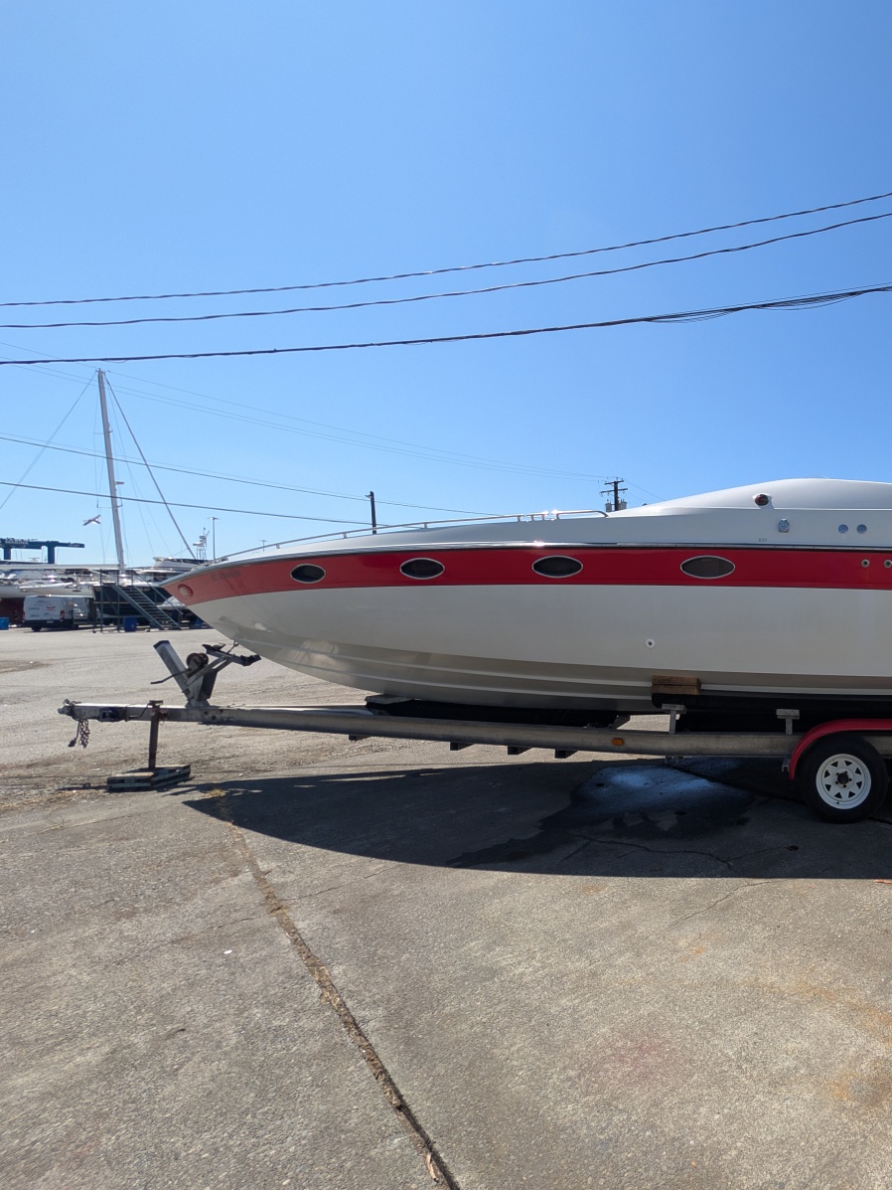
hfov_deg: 65.6
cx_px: 791
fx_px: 550
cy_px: 595
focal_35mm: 16
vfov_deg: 94.5
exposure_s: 1/3058
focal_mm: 2.02
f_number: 1.7
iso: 54
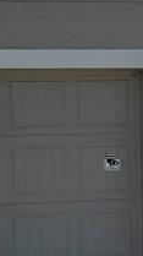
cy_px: 130
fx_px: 1299
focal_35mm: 192
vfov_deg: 11.2
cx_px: 66
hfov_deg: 6.3
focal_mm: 6.3
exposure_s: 1/1472
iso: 12
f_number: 1.7
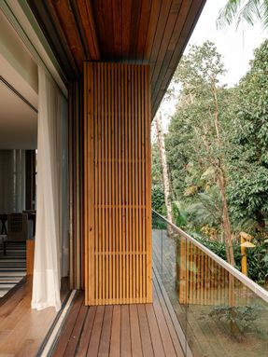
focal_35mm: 33
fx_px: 341
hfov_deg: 42.9
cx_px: 134
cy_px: 178
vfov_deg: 55.4
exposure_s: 1/6
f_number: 9
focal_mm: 41.1
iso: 200
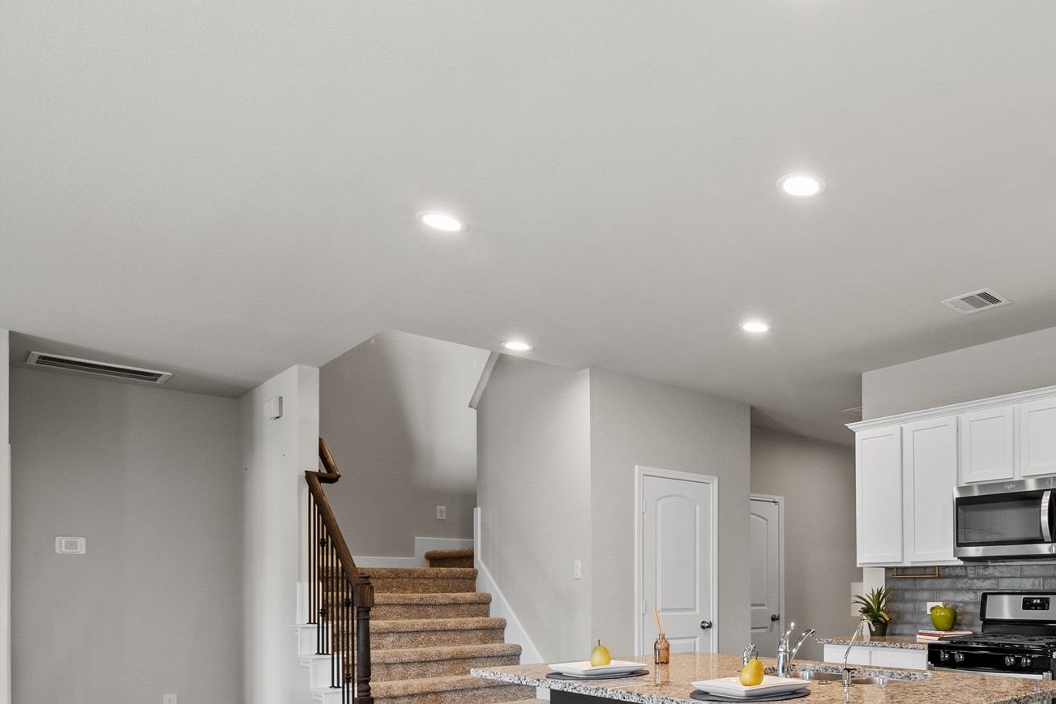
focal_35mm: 25
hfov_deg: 63.8
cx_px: 878
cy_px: 582
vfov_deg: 47.9
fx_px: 733
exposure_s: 1/3
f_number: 8
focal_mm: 10
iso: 320
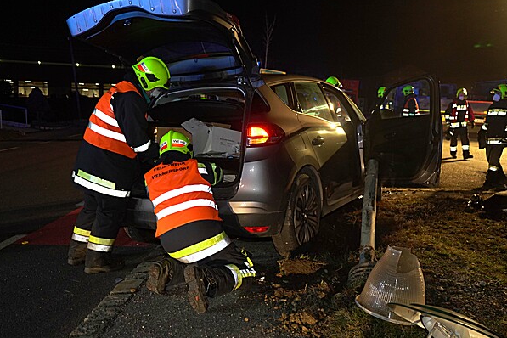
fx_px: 451
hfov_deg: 58.7
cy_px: 167
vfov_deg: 41.1
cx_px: 256
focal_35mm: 32
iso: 4000
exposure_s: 1/100
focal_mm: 31
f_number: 3.5
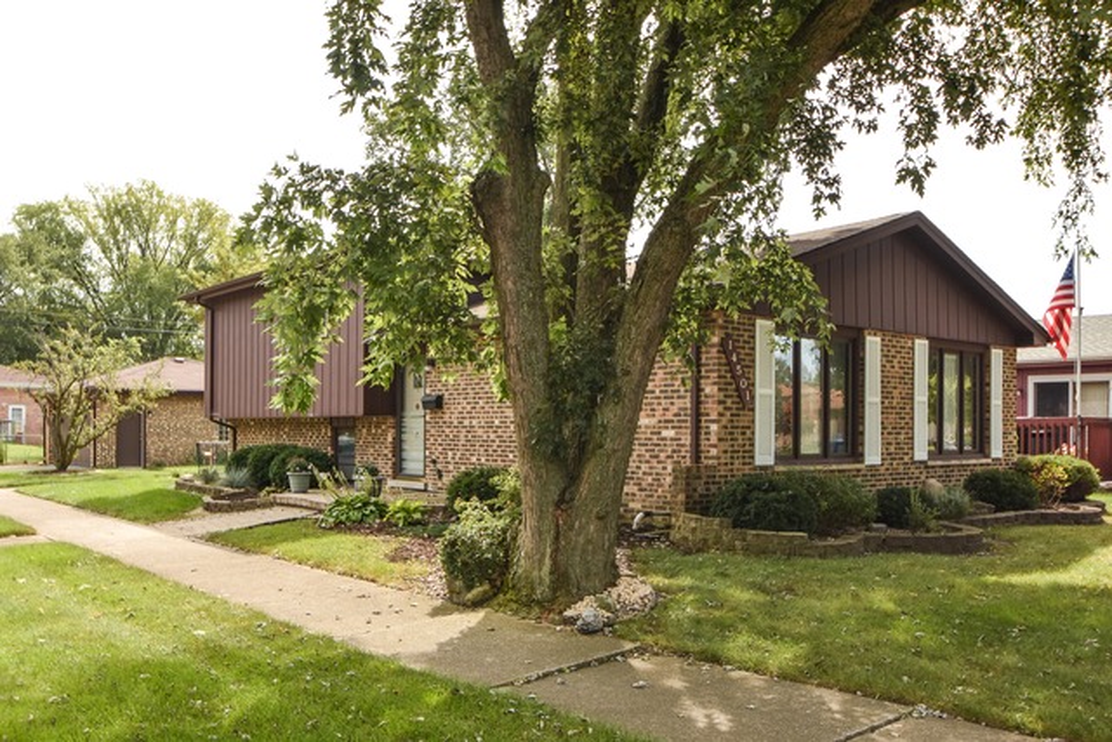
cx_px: 556
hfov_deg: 61.9
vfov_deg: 43.6
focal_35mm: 30
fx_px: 927
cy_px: 371
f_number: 10
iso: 200
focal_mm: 20
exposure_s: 1/125
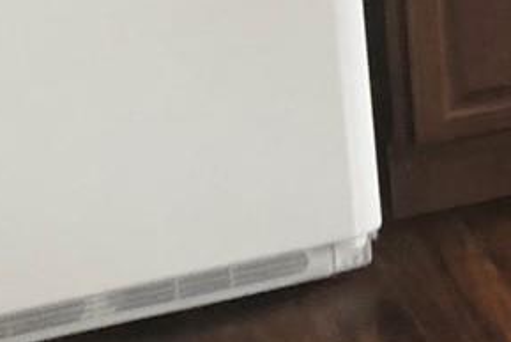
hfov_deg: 11.4
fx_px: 2286
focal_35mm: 161
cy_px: -133
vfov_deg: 8.4
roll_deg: -0.3
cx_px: 1063
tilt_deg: -16.1
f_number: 1.8
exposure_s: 1/15
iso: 50
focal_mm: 3.99
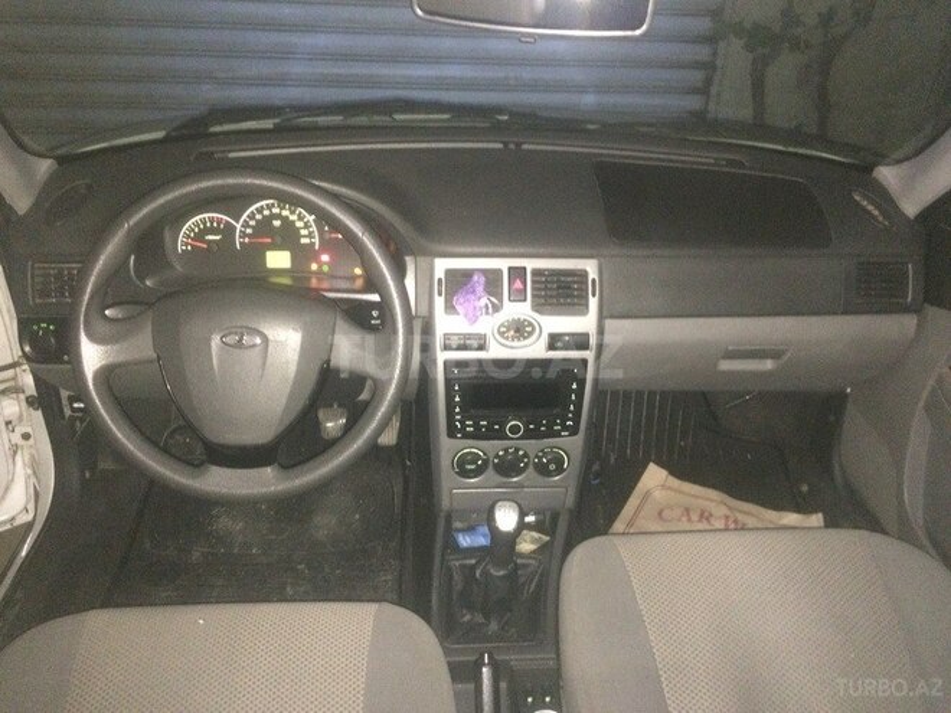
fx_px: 797
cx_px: 476
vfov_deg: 48.2
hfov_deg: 61.7
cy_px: 356
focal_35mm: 29
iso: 500
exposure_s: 1/17
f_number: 2.2
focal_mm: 4.15
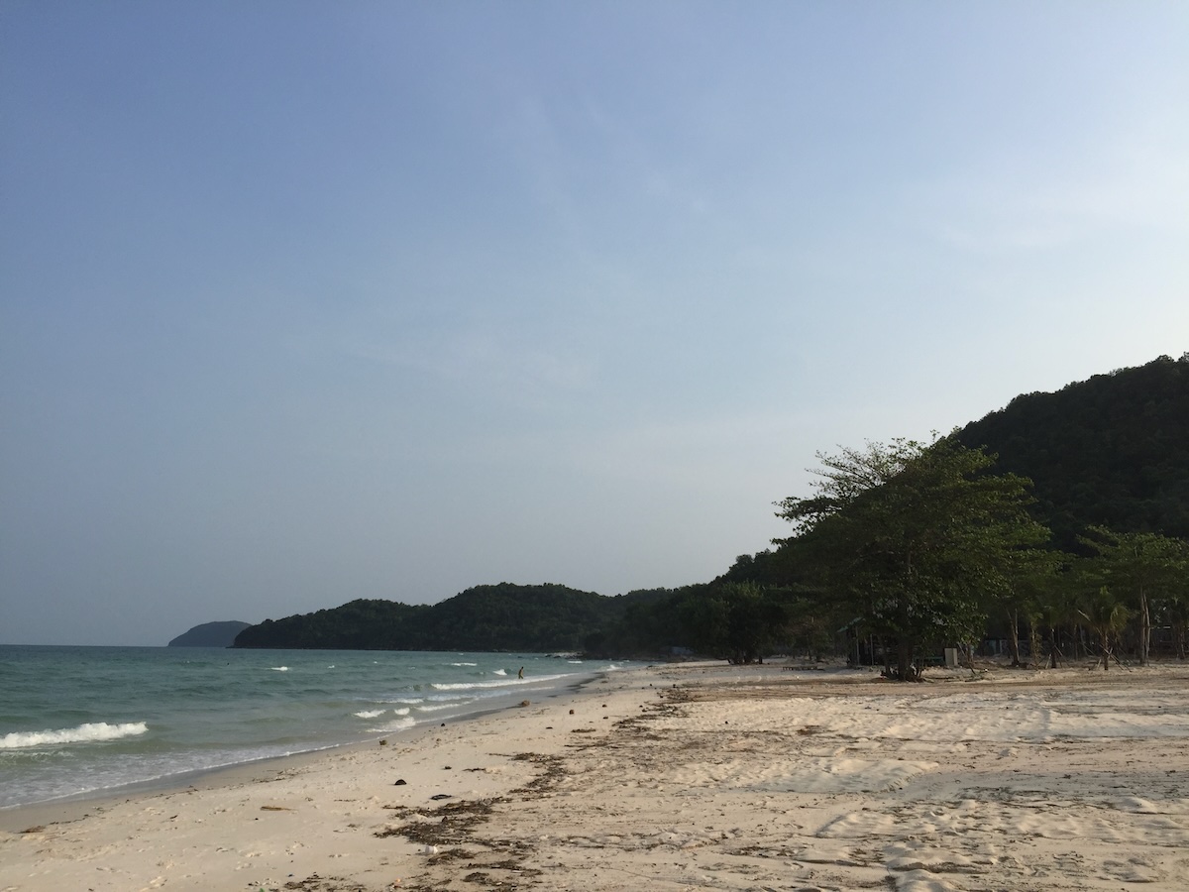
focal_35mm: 29
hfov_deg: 61.7
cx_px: 594
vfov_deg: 48.2
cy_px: 446
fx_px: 996
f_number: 2.2
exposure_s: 1/2639
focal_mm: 4.15
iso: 32
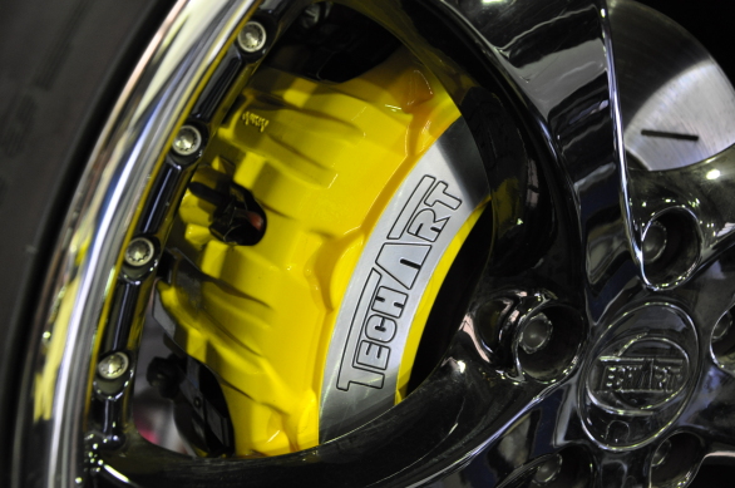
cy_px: 244
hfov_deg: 38.9
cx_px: 368
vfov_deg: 26.4
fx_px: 1040
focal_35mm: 51
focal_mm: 34
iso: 800
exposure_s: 1/13
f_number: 4.2
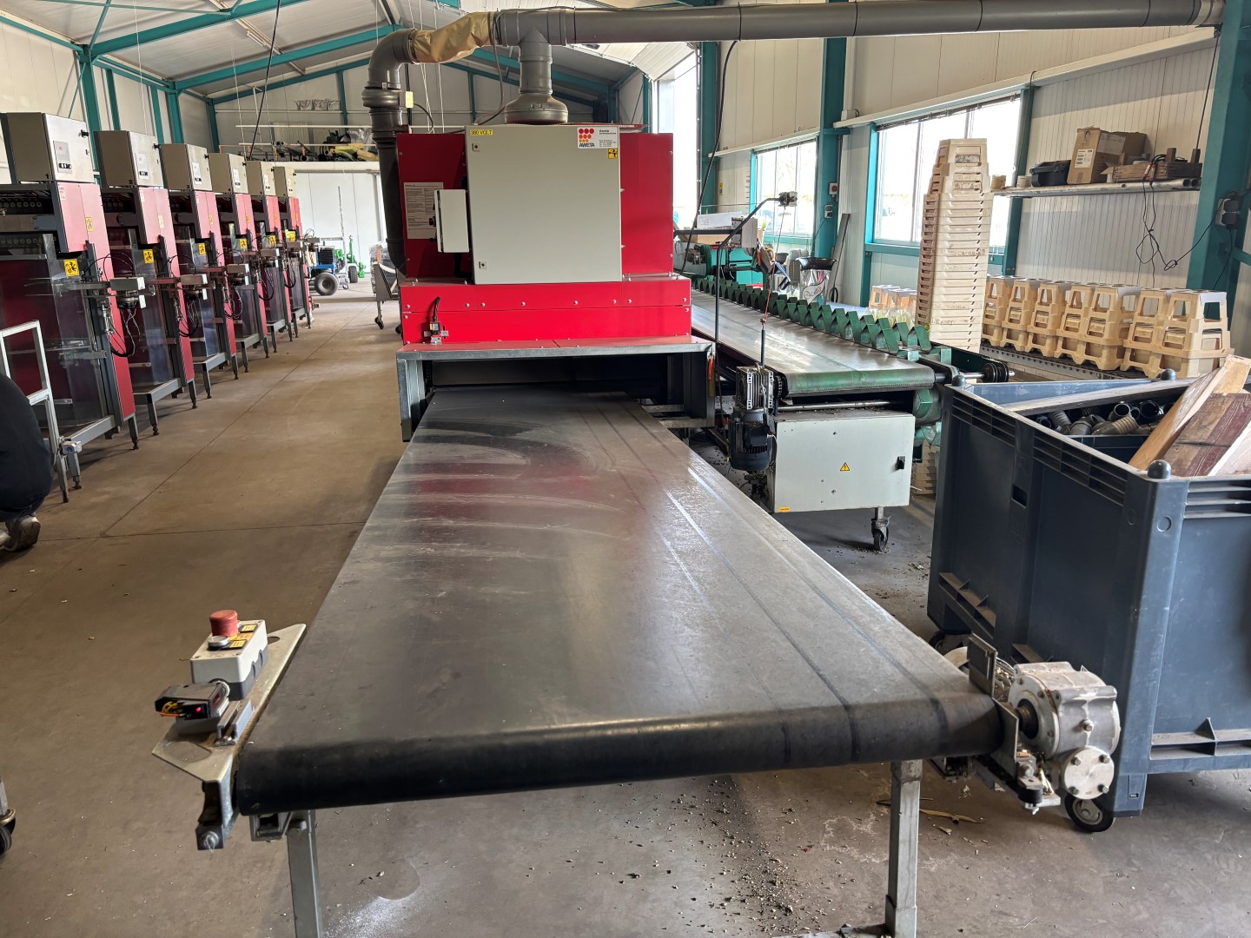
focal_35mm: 26
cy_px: 469
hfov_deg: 67.3
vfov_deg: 53.1
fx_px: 940
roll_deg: +0.1
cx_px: 626
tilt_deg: -14.1
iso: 160
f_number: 1.6
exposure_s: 1/60
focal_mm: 5.96
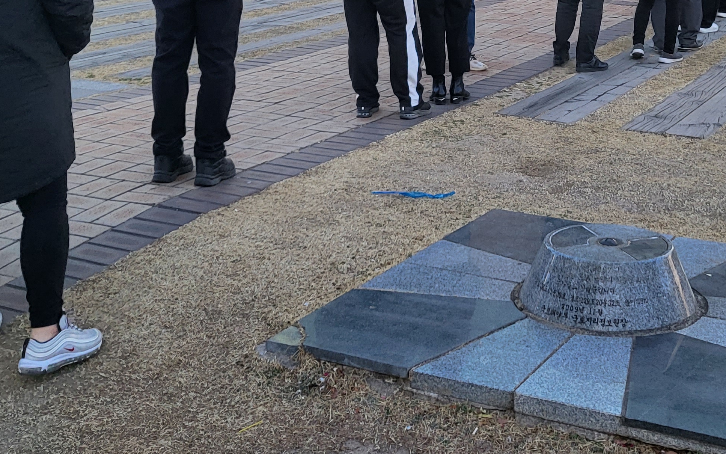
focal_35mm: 57
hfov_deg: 35.1
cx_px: 514
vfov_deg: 21.5
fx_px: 1128
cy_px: -60
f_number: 1.8
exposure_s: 1/922
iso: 50
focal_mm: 4.25
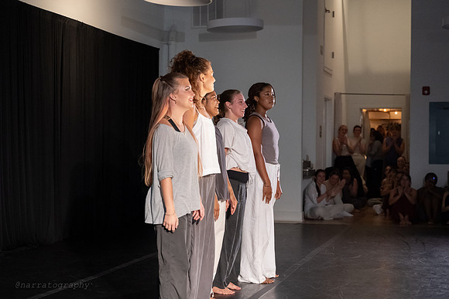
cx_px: 238
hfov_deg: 30.8
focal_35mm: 65
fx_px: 816
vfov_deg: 20.8
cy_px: 144
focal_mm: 58
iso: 6400
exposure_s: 1/320
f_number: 4
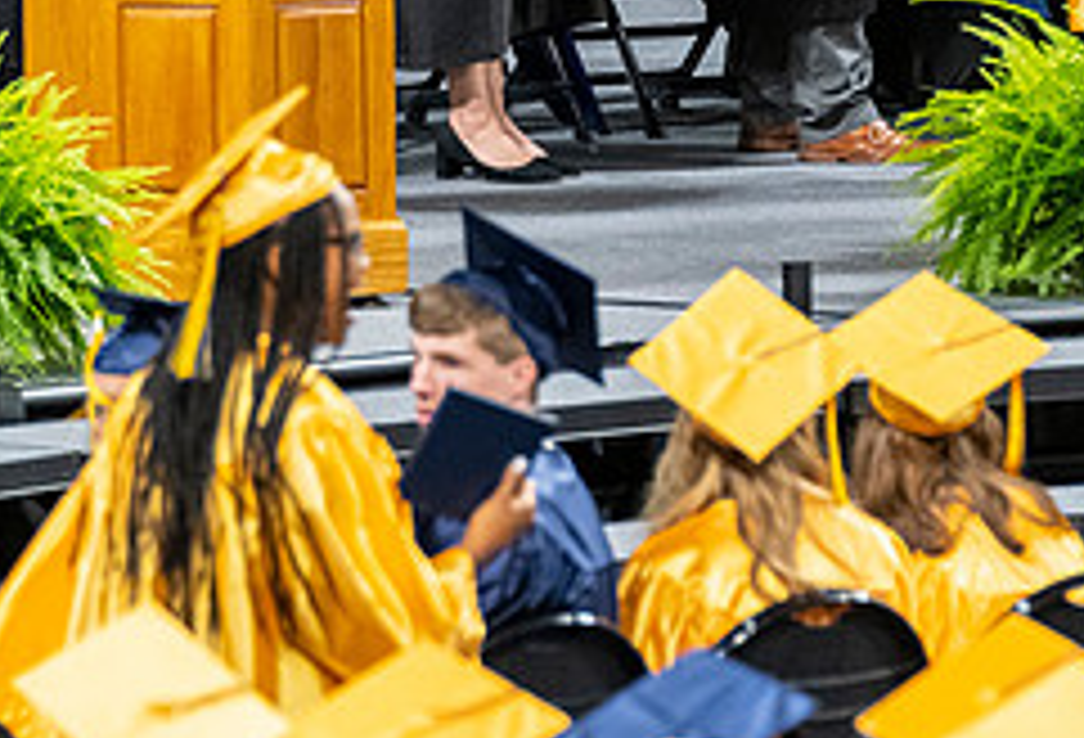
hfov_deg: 3.0
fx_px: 20666
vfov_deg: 2.0
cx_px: 736
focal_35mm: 682
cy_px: -255
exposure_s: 1/200
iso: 2000
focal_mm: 190
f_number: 4
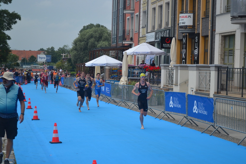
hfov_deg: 24.6
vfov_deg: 16.6
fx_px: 564
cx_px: 123
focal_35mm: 82
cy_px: 82
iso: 400
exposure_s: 1/1600
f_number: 5.6
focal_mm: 55
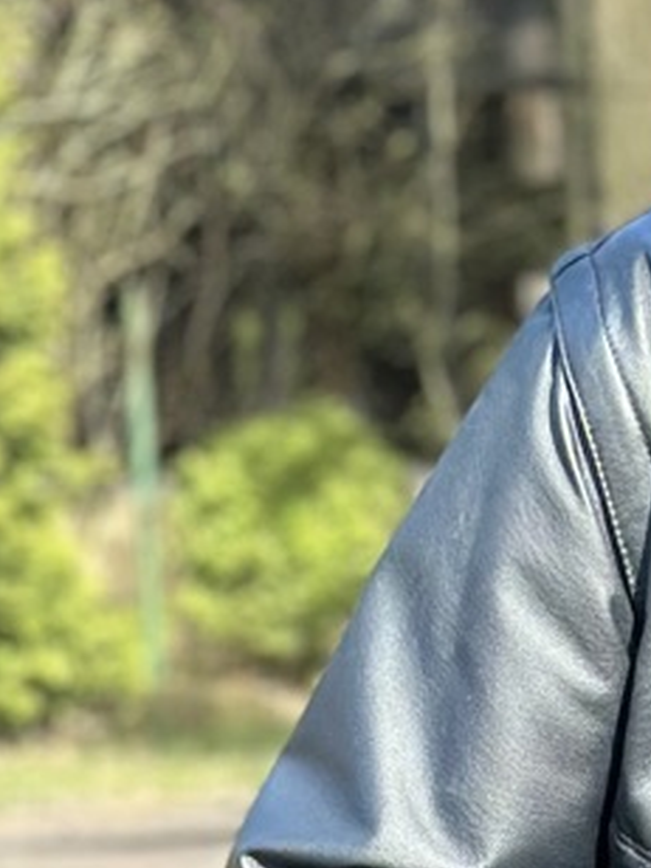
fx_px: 6244
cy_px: 1161
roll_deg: +1.1
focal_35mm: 249
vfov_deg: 7.8
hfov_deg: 5.9
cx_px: 1077
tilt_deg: -6.2
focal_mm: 6.86
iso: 80
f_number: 1.78
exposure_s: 1/1009
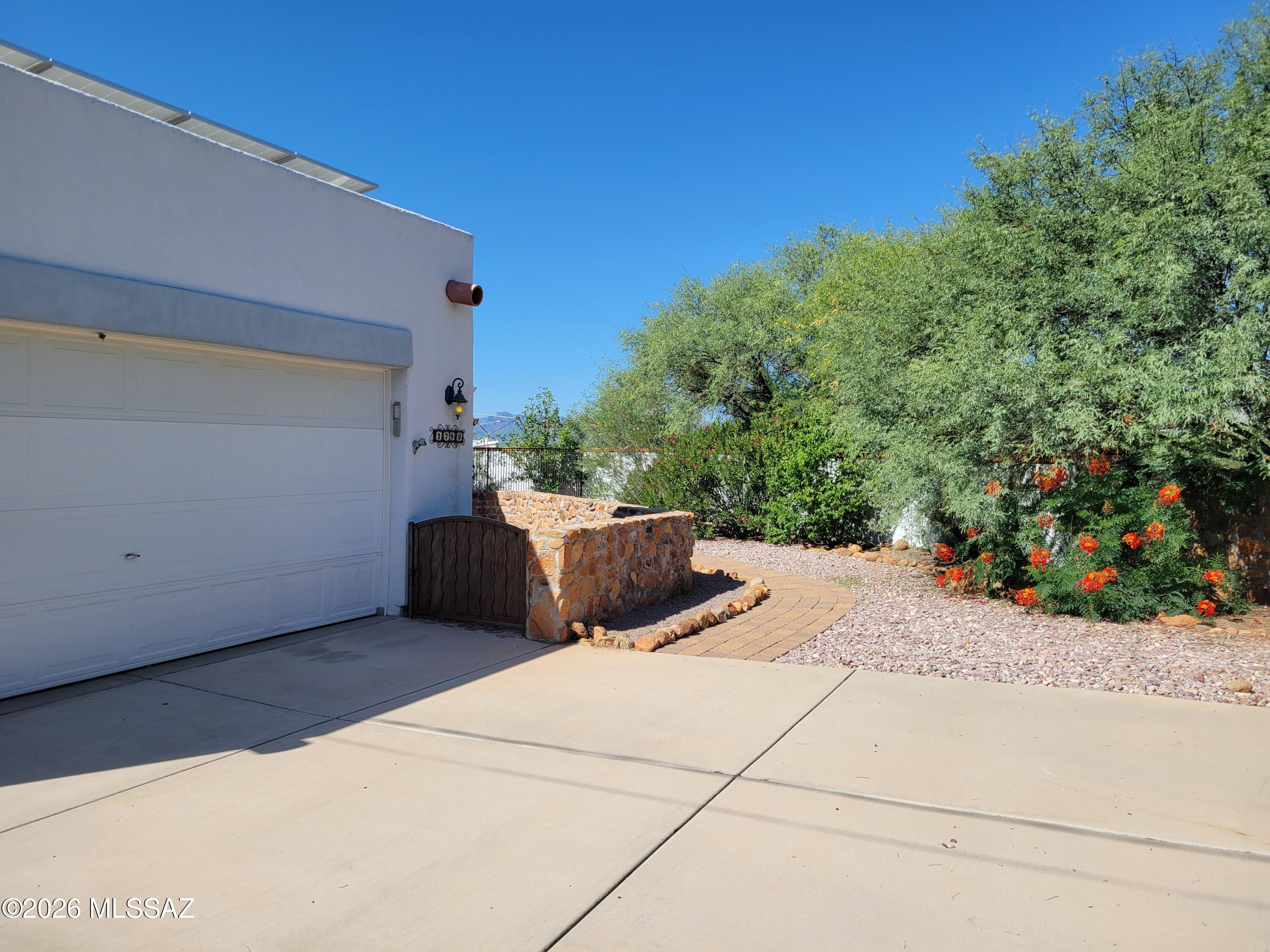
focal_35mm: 26
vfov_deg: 53.1
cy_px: 476
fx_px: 954
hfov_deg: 67.3
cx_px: 635
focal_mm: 5.4
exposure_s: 1/2650
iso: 40
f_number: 1.8
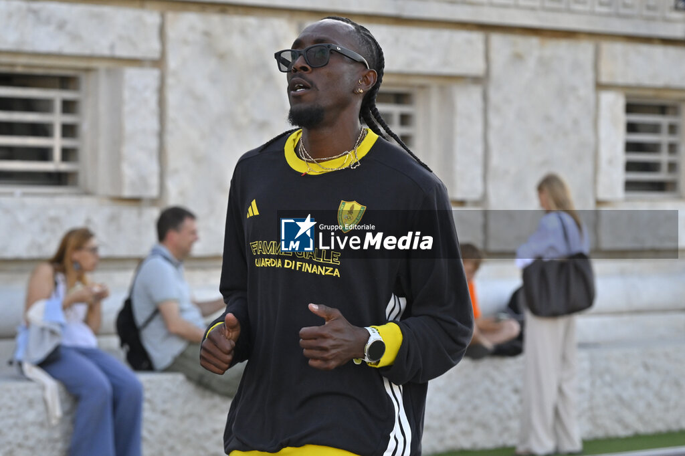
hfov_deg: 20.4
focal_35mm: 100
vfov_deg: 13.7
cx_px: 342
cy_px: 228
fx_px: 1902
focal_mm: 100
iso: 1000
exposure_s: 1/1250
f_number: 5
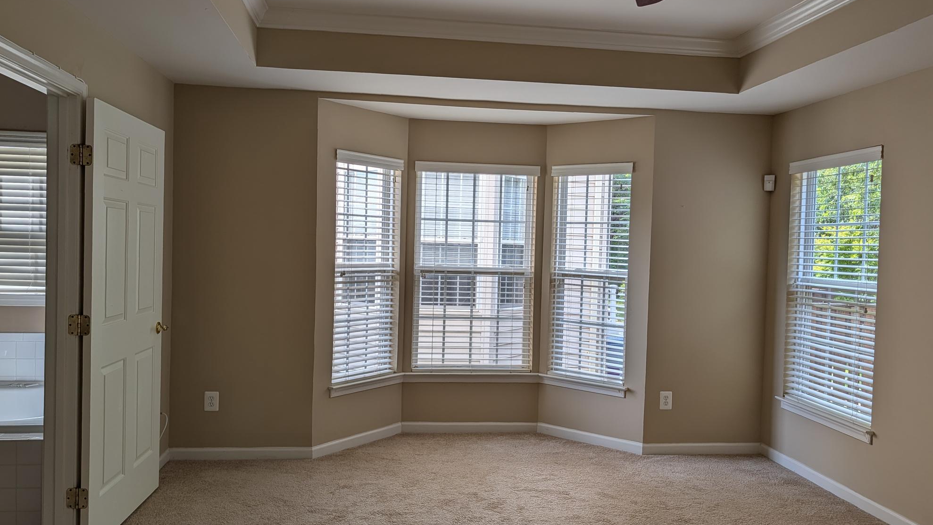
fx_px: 668
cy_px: 265
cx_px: 458
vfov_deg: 42.9
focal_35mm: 27
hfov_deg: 69.9
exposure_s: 1/212
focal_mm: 6.9
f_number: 1.68
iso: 23
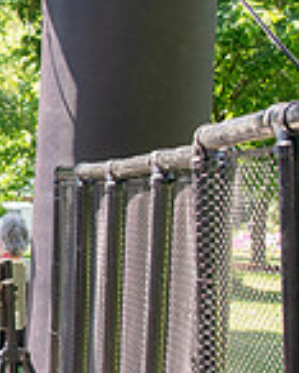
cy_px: 146
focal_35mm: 134
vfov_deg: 14.4
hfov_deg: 10.7
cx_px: -279
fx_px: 1481
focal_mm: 24
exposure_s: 1/400
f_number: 4
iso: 500
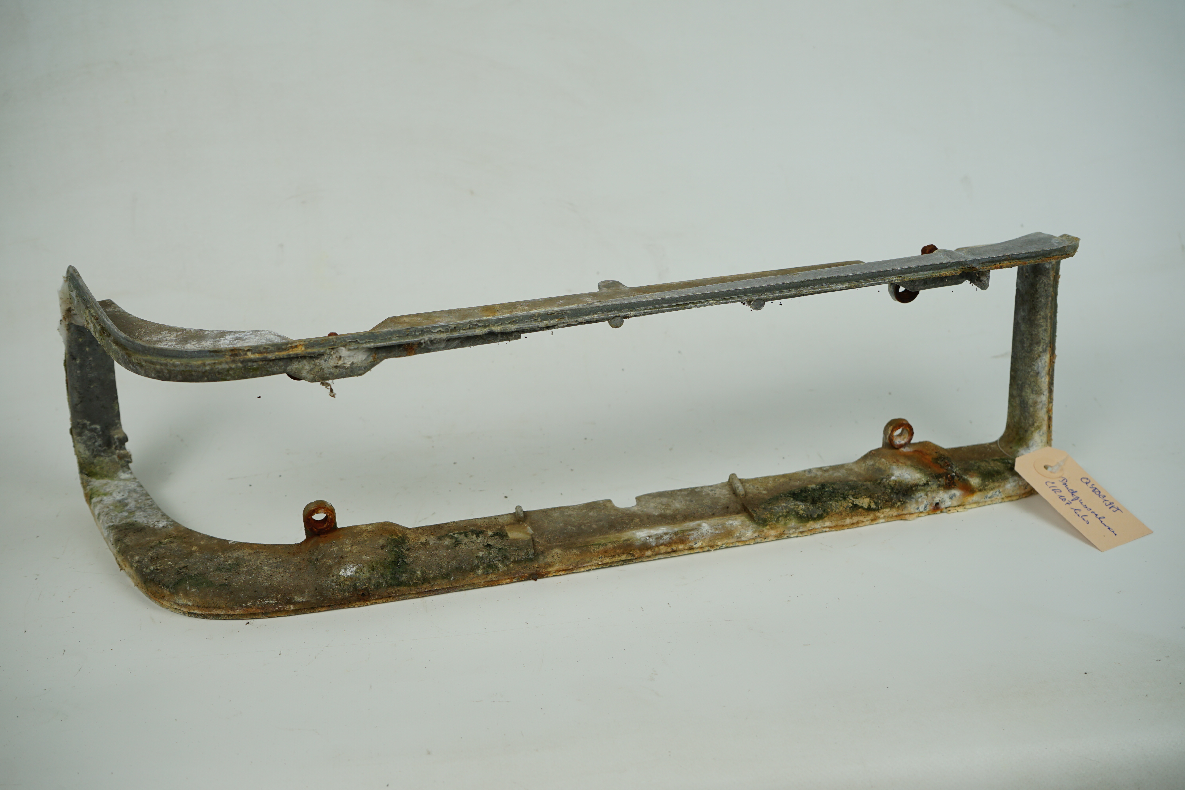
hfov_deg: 47.4
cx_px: 592
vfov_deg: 32.6
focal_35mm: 41
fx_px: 1349
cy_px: 395
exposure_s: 1/200
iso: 200
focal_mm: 41
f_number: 7.1
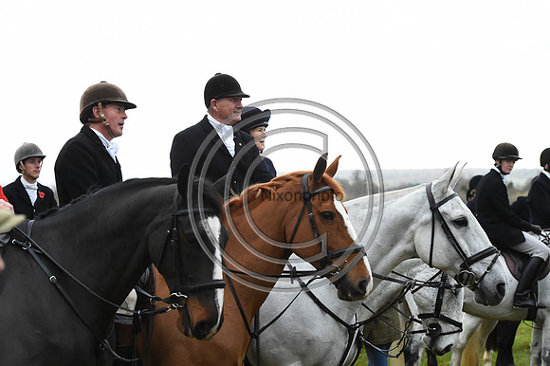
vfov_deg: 13.9
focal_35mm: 98
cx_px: 275
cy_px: 183
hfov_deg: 20.8
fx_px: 1496
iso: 4000
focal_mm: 98
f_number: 5.6
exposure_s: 1/1250
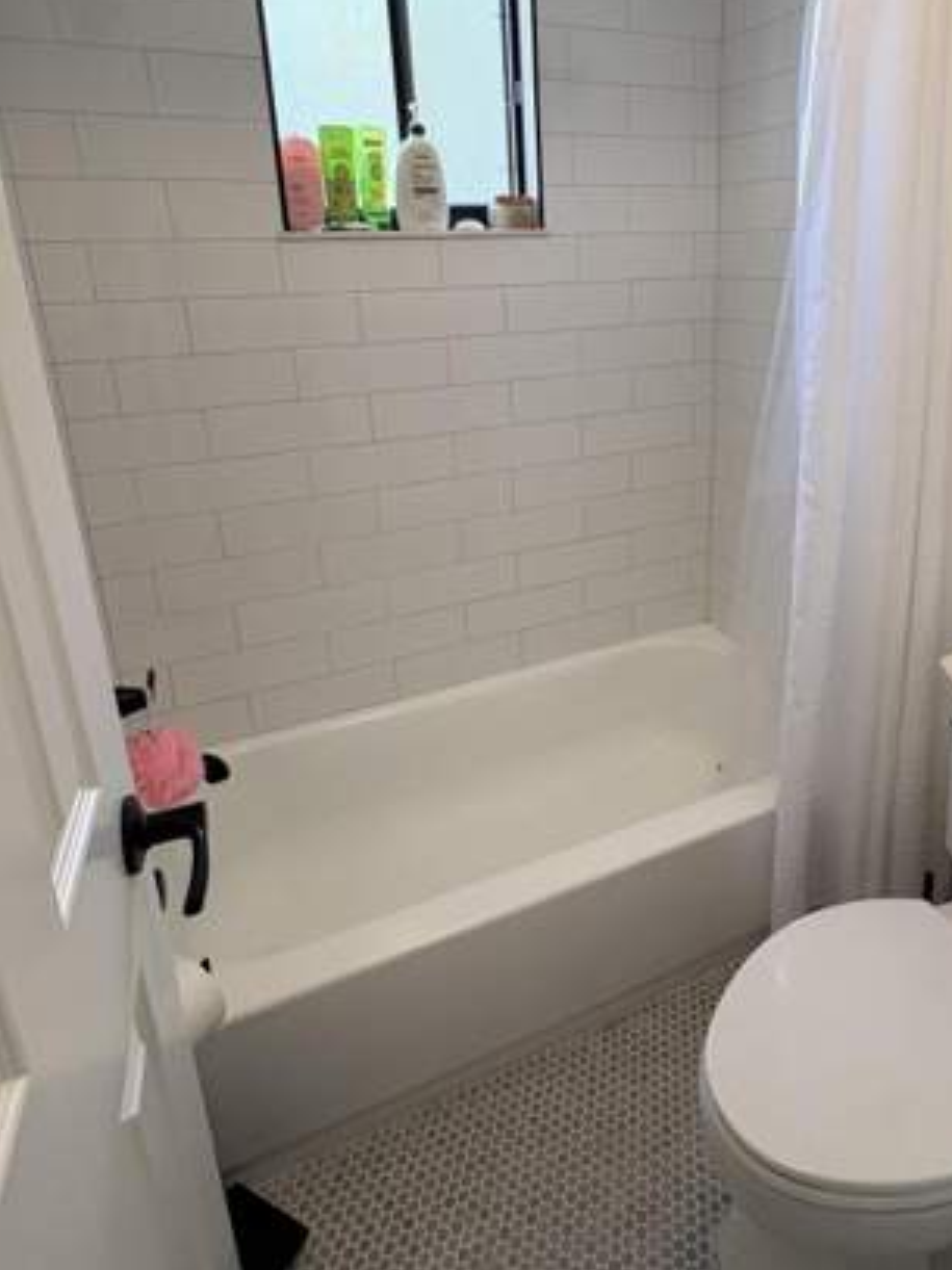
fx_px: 807
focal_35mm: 22
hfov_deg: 60.2
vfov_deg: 75.1
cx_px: 596
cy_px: 481
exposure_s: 1/114
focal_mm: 2.22
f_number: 2.2
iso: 64
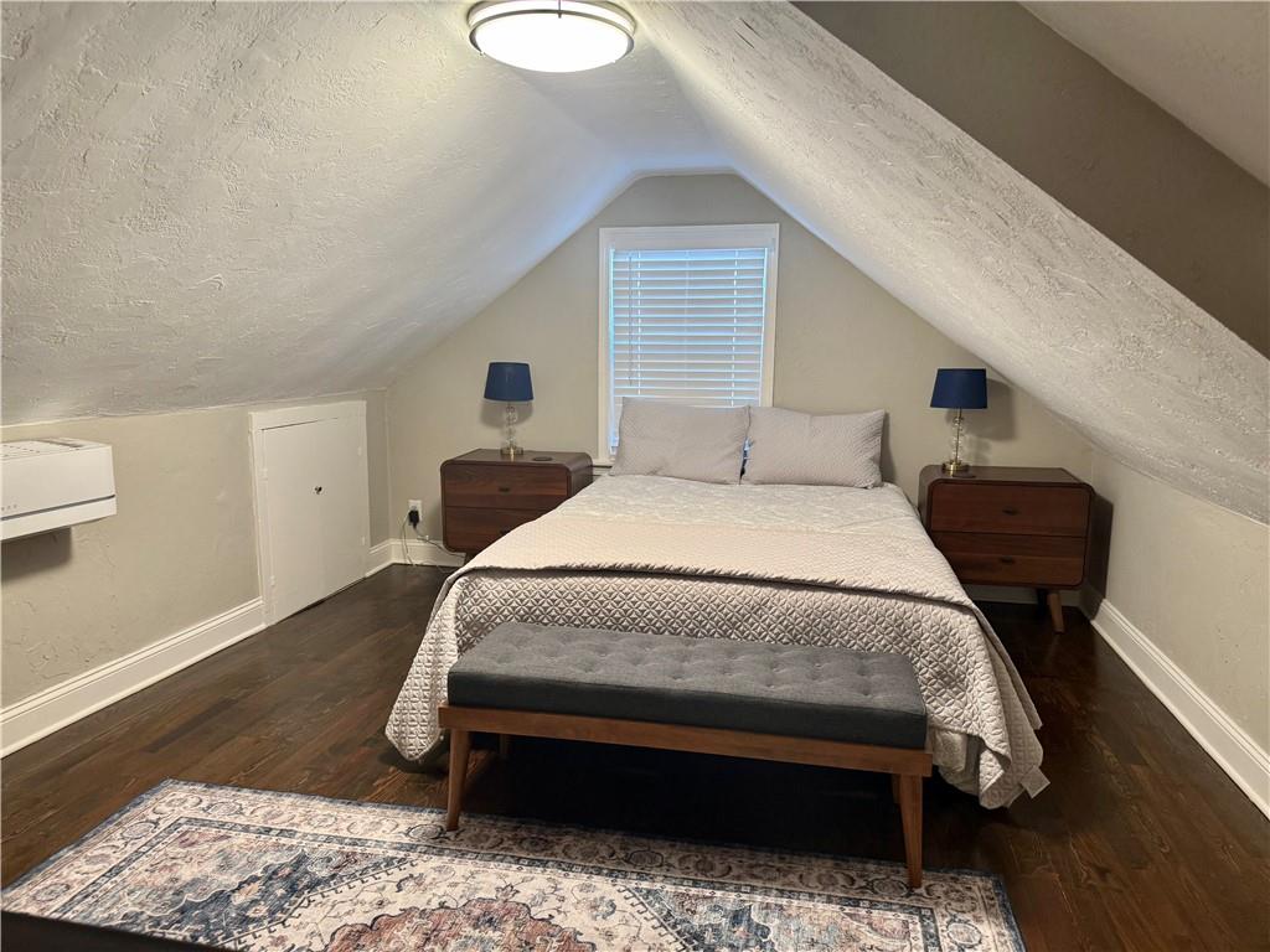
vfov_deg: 56.8
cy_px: 476
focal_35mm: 24
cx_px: 635
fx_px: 881
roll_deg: +0.0
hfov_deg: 71.6
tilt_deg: -8.7
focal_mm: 6.76
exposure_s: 1/60
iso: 160
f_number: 1.78
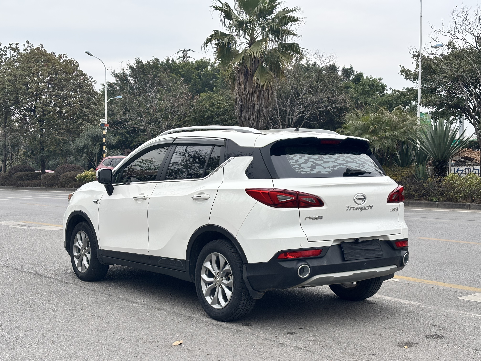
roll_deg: -0.1
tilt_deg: -0.8
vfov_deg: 28.0
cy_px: 180
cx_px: 240
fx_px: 723
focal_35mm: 52
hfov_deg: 36.8
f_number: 1.6
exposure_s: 1/1017
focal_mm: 5.96
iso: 32
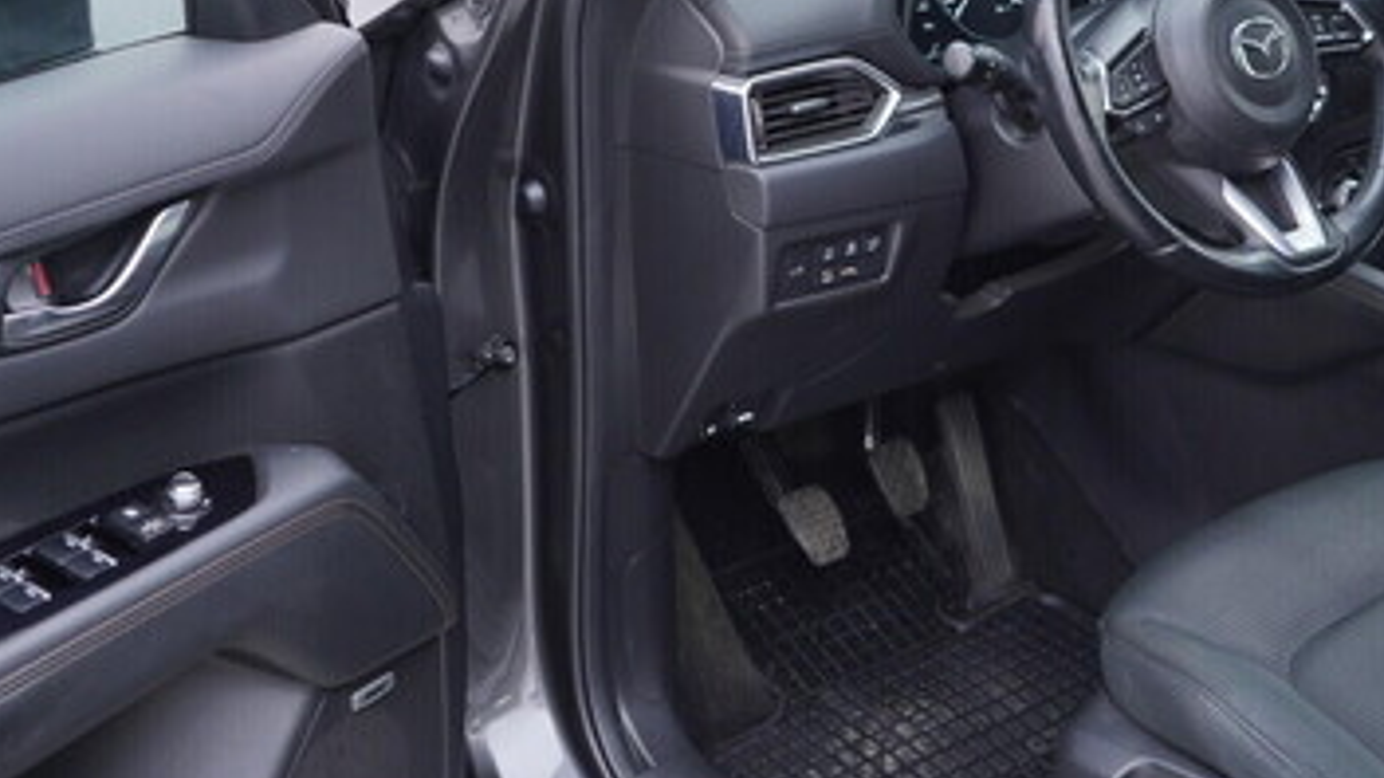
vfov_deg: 20.1
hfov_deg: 35.4
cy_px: 104
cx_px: 806
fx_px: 2165
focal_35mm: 59
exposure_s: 1/40
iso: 125
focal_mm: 24
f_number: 2.8
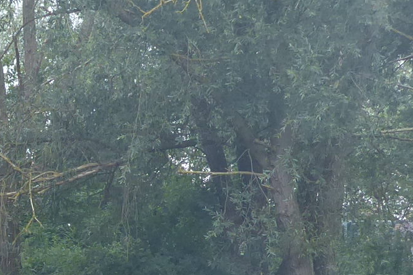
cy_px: 406
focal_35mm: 140
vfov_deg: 9.5
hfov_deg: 14.5
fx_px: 1606
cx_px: 32
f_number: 3.7
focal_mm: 6.3
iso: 160
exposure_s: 1/60
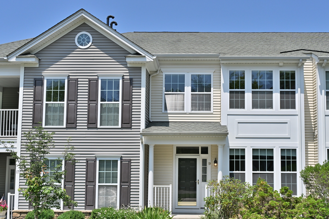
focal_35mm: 42
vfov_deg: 31.8
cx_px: 194
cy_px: 136
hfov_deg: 46.2
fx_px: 384
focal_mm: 33
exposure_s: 1/2000
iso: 800
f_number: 8
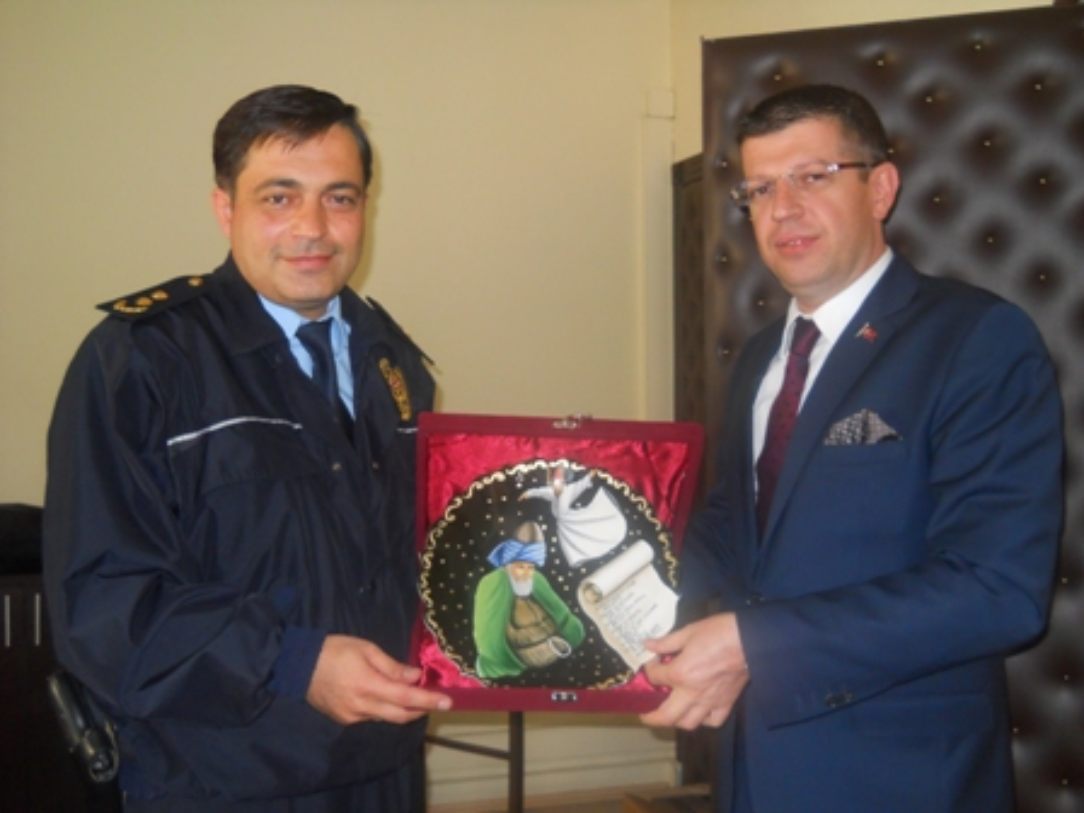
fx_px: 1284
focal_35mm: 41
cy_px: 406
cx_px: 542
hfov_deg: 45.8
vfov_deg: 35.1
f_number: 3.1
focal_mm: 6.72
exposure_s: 1/30
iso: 200
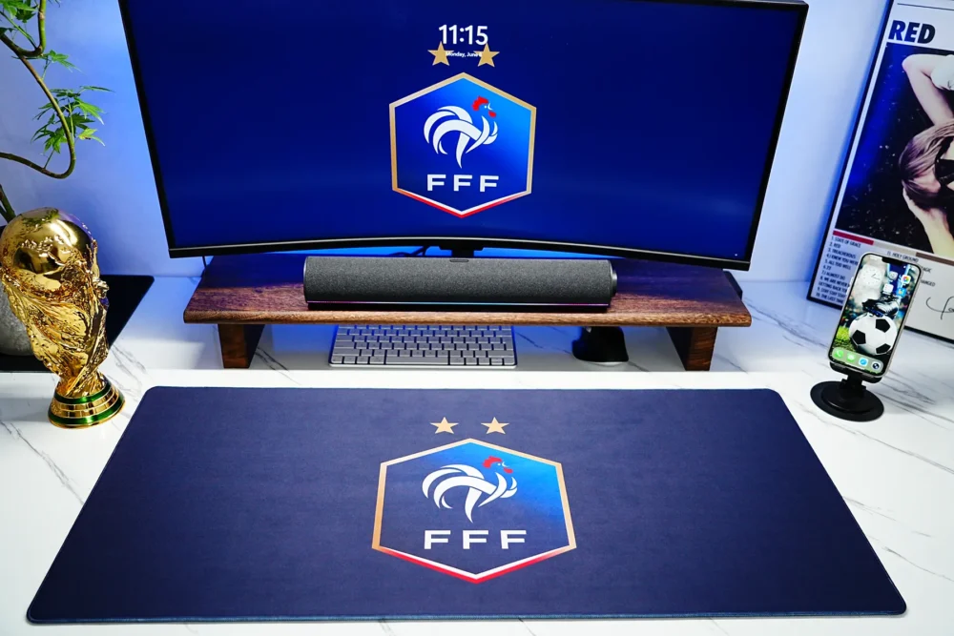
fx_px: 822
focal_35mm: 31
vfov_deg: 42.3
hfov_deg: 60.3
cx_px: 477
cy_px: 318
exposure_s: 1/30
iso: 1250
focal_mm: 31
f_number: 4
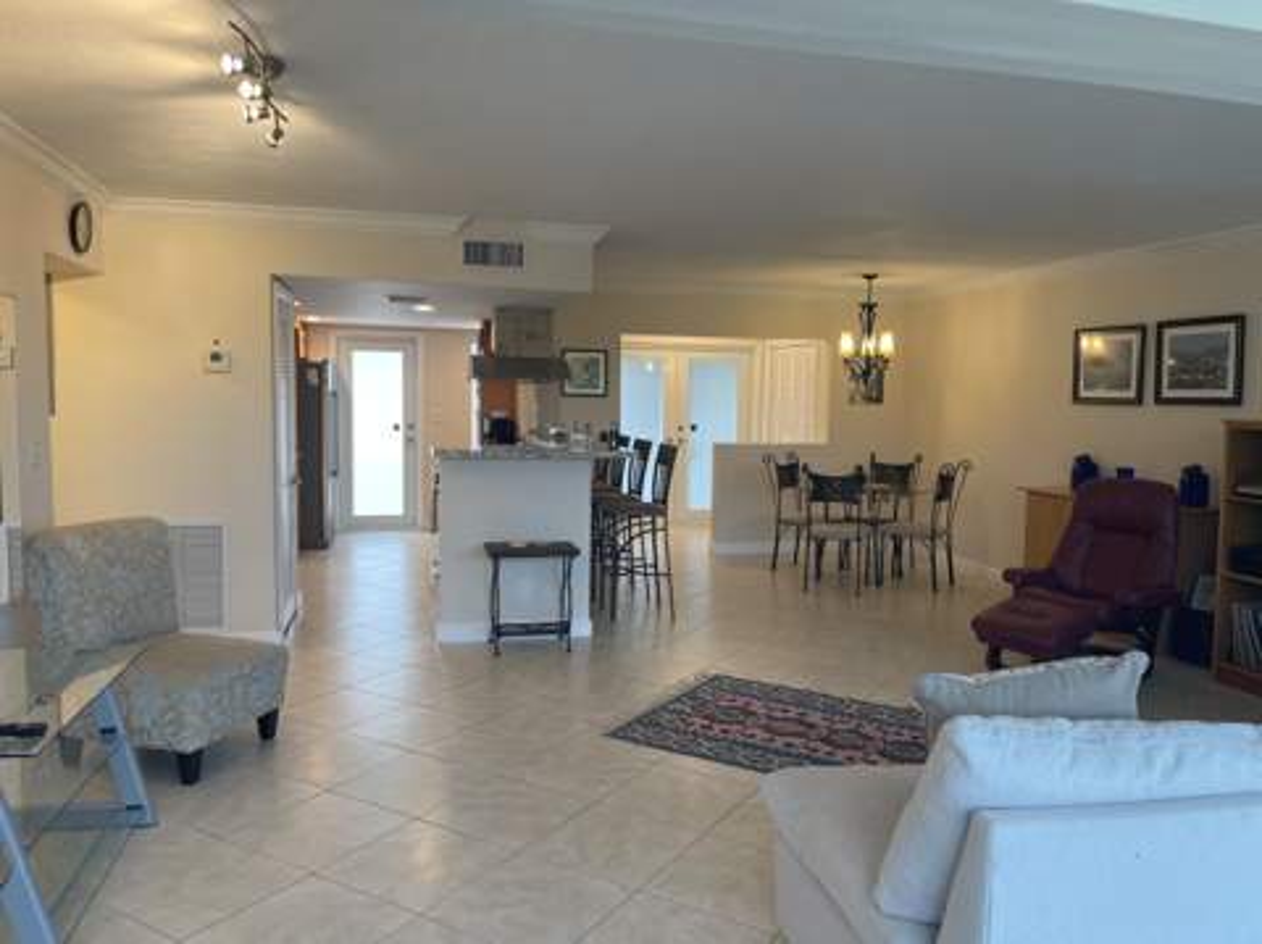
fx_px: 911
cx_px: 631
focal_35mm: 25
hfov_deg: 69.4
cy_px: 472
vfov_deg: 54.8
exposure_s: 1/60
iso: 80
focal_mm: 5.1
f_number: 1.6
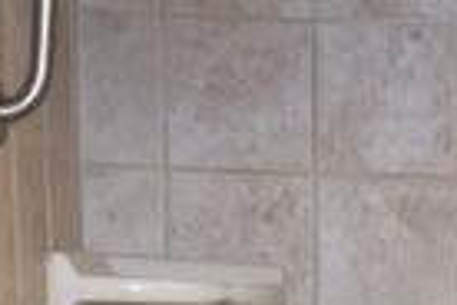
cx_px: 517
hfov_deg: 14.3
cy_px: 610
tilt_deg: -9.3
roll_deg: -1.0
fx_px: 1777
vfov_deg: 9.2
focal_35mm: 140
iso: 50
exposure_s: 1/30
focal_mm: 4.15
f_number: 2.2
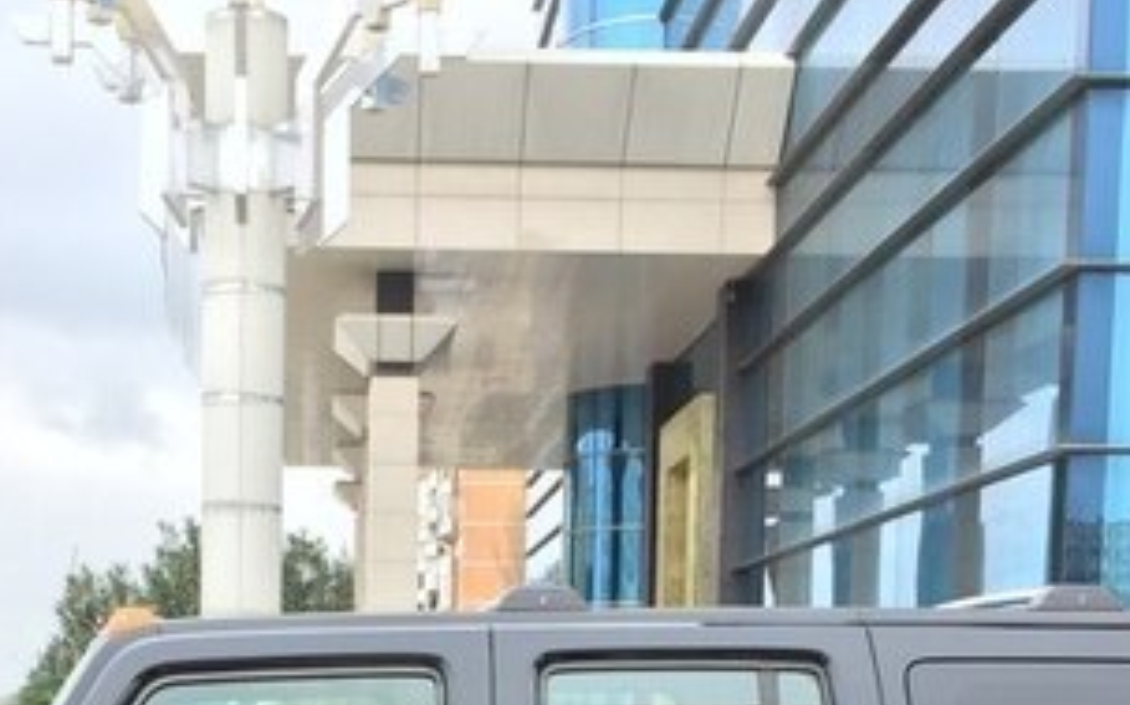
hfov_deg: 30.5
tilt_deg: -5.2
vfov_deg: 18.1
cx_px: 414
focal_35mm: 67
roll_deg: -0.1
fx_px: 2062
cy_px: 912
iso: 32
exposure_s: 1/100
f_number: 2.2
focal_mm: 4.15
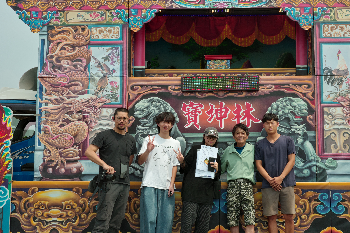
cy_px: 136
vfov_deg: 28.0
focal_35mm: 48
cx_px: 201
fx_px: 467
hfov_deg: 41.0
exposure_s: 1/640
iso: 200
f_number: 5.6
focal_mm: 26
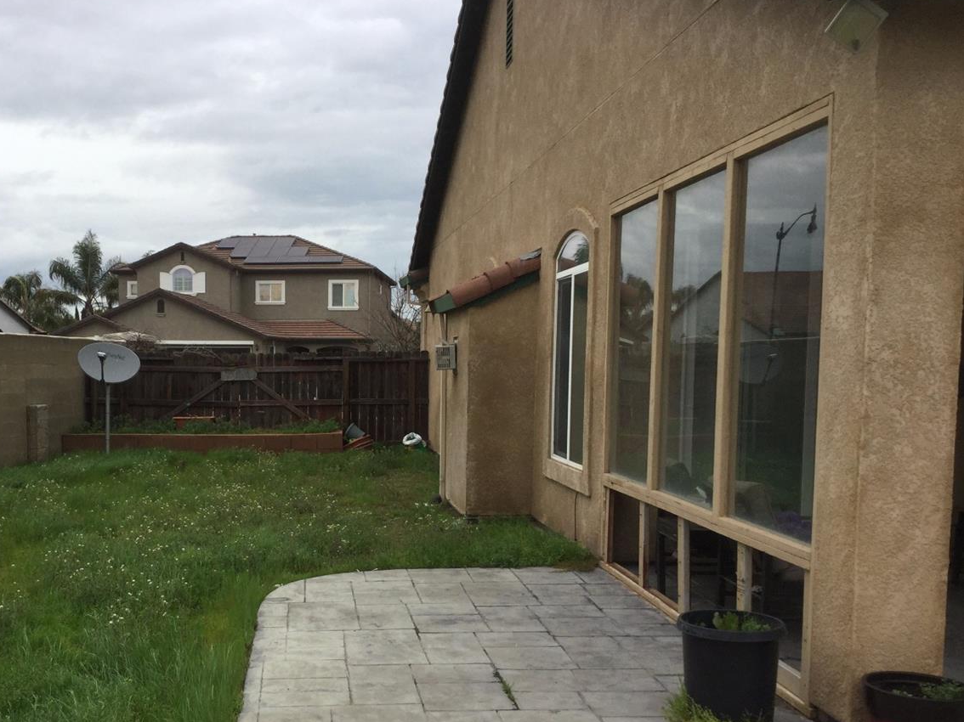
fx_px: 1142
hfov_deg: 45.2
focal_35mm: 41
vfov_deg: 34.9
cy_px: 454
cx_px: 328
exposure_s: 1/348
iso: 25
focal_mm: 3.3
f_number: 2.4
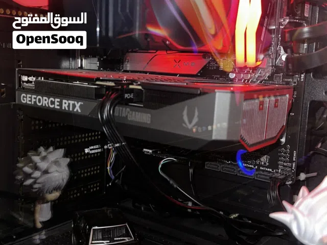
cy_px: 122
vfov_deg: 56.8
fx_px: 227
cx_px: 164
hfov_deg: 71.6
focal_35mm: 24
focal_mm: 6.86
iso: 100
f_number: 1.78
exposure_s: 1/5
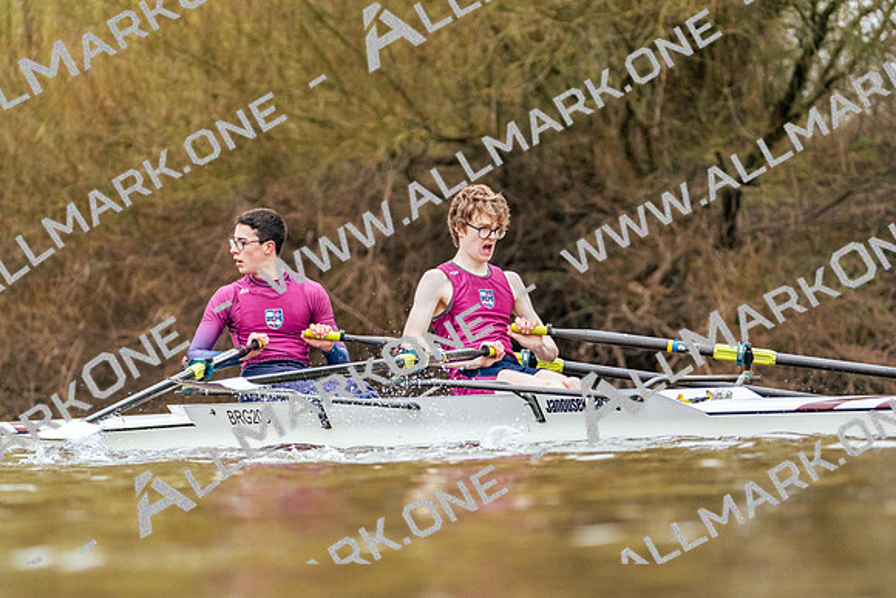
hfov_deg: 7.6
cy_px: 299
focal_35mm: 270
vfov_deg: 5.1
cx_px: 448
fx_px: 6721
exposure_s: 1/1600
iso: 5000
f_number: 6.3
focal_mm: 270
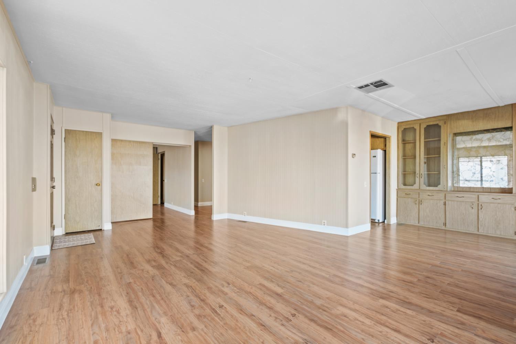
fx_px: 215
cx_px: 258
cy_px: 172
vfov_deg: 77.3
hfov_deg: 100.4
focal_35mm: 15
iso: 200
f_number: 5
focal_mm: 10
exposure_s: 1/5
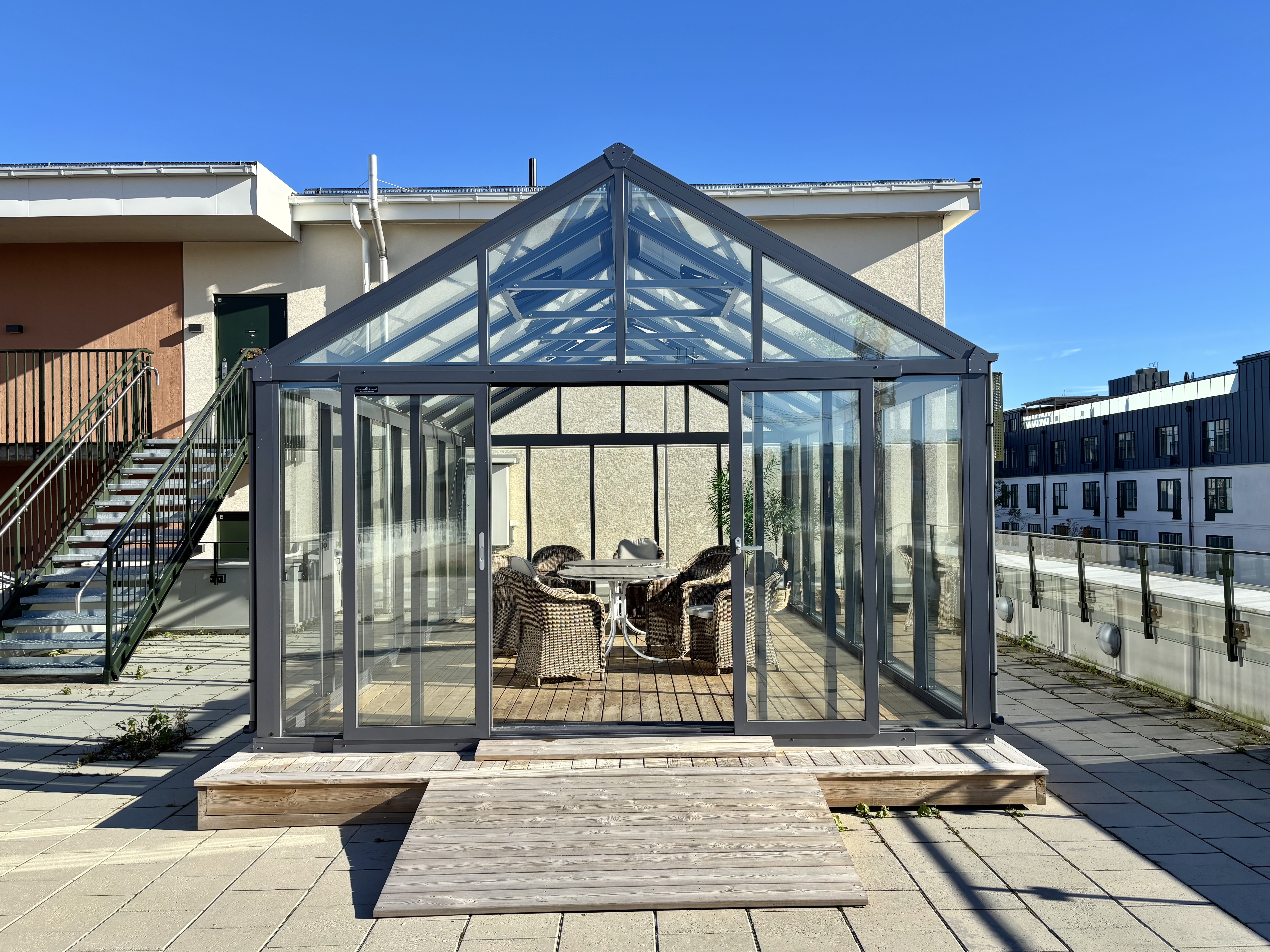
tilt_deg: +0.6
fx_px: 954
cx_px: 635
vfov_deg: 53.1
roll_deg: +0.6
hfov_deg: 67.3
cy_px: 476
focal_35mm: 26
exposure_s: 1/2342
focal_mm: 5.96
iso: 50
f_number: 1.6
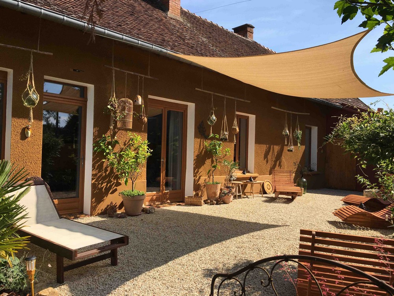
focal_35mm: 29
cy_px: 148
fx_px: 330
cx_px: 197
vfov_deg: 48.2
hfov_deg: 61.7
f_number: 2.2
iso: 25
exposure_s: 1/1326
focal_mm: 4.15
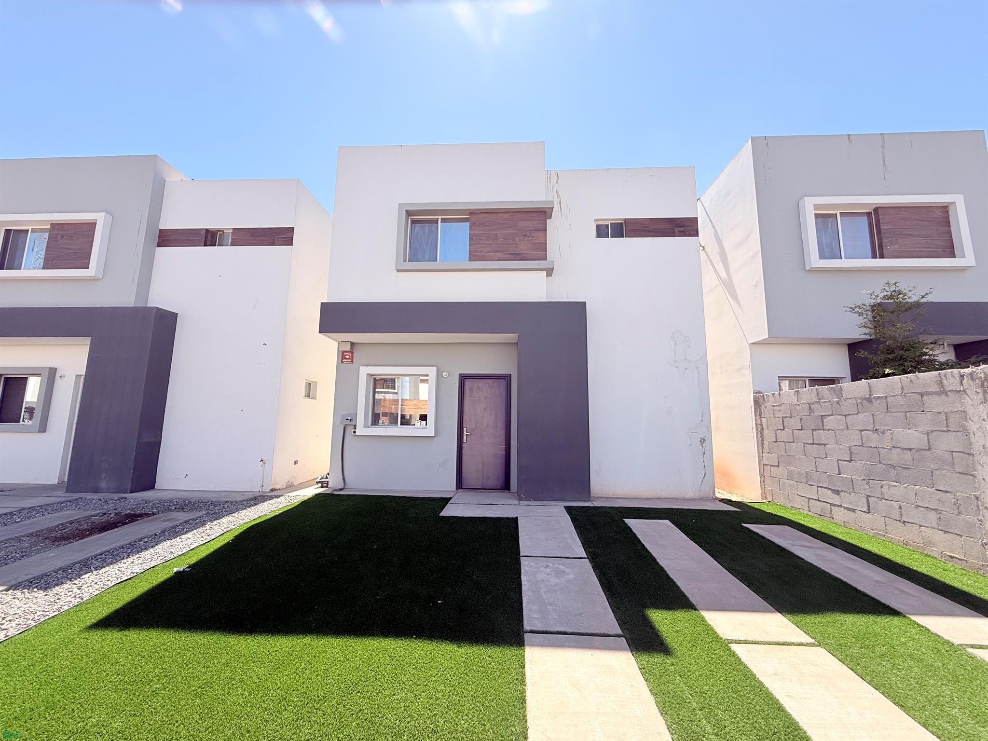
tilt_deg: +9.0
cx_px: 494
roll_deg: +0.0
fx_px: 400
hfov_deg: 102.1
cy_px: 370
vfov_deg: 85.7
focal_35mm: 14
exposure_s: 1/1534
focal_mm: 2.22
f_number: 2.2
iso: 50
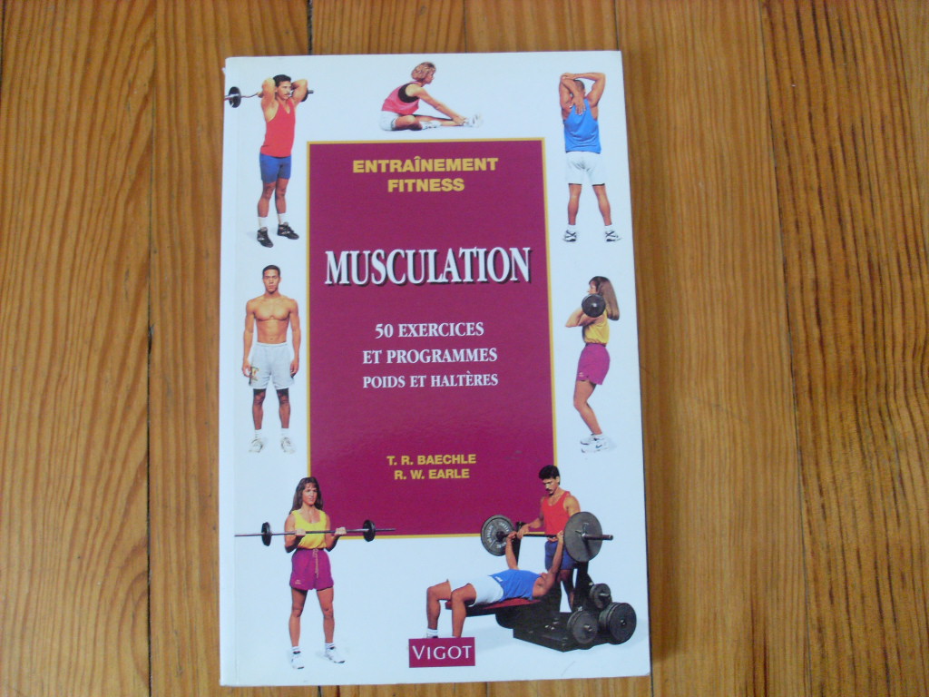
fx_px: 1020
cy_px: 348
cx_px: 464
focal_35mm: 38
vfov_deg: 37.7
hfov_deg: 49.0
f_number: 3
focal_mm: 6.3
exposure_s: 1/20
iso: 200
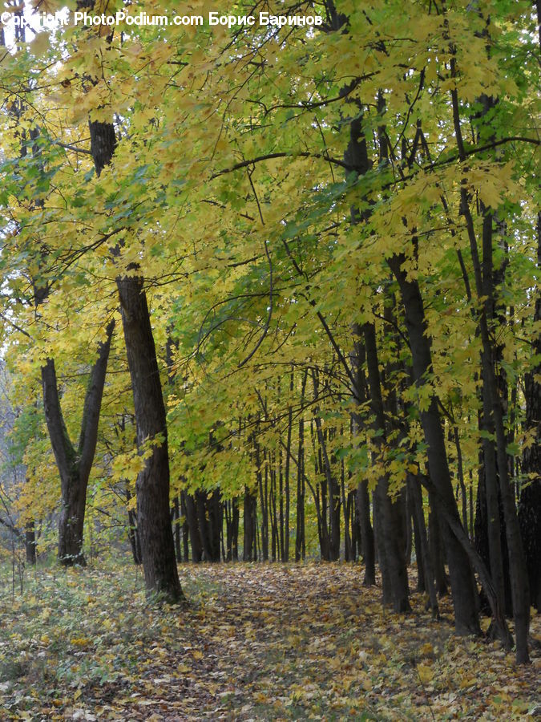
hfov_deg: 22.6
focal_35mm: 65
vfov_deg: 29.8
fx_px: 1354
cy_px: 361
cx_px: 270
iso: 200
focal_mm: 11.7
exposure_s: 1/30
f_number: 5.3
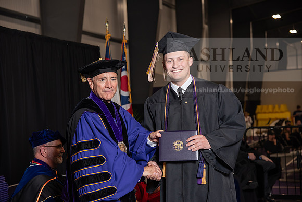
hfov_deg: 26.0
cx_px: 151
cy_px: 101
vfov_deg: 17.5
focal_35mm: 78
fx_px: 654
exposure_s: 1/200
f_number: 5
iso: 1000
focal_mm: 78
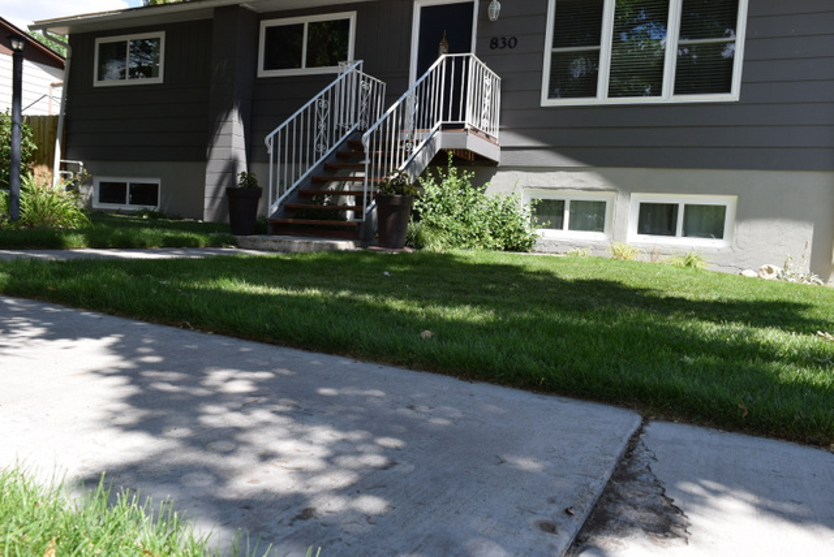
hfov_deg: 67.3
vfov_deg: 48.0
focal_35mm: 27
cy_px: 278
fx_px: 626
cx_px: 417
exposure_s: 1/250
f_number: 8
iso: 250
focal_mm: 18
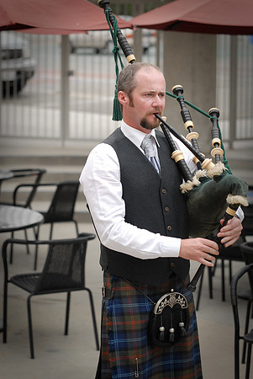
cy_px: 190
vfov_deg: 19.4
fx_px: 1104
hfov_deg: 13.1
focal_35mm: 105
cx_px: 126
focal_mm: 70
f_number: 2.8
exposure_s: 1/3000
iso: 640
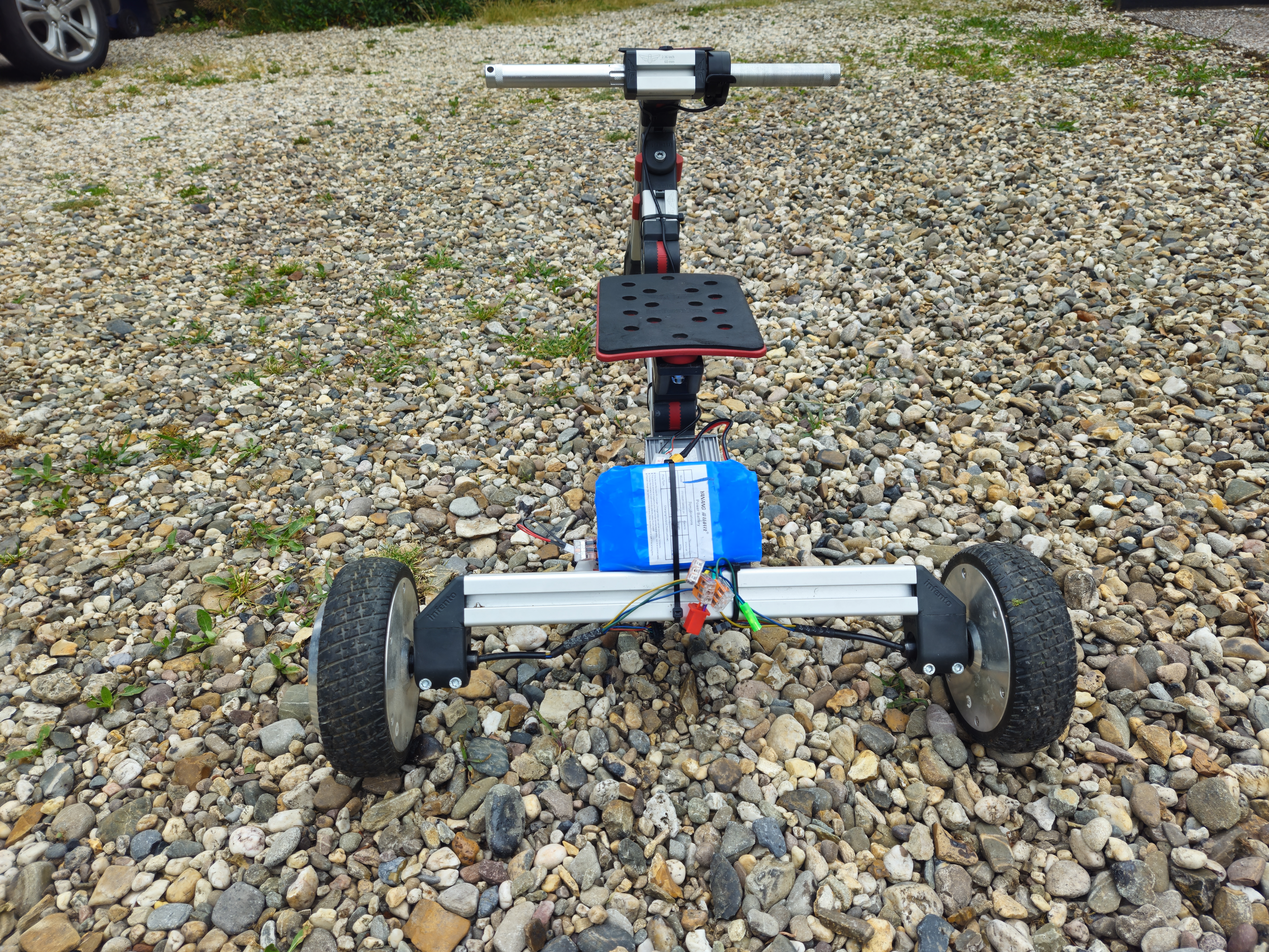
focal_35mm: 23
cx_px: 634
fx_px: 843
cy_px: 476
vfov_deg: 58.9
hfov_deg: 73.9
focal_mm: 5.4
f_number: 1.8
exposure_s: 1/298
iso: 25
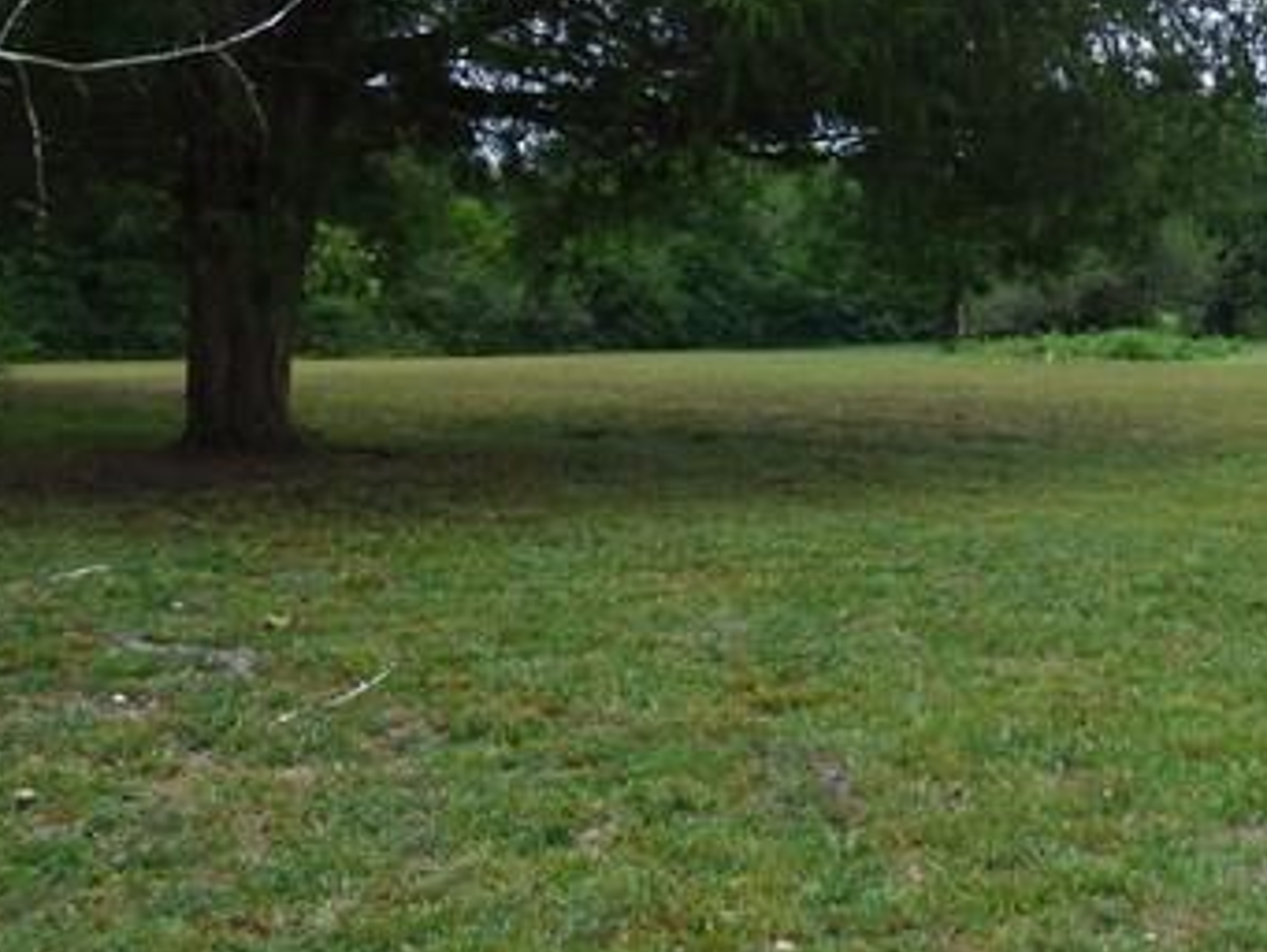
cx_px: 1282
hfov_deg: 29.9
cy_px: 275
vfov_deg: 24.2
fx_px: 2197
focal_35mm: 60
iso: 100
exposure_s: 1/800
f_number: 2.8
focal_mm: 3.58
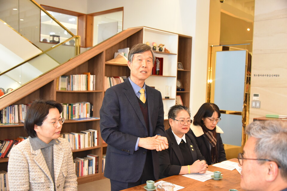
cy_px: 96
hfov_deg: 48.5
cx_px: 144
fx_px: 319
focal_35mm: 40
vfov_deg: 33.4
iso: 3200
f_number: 5
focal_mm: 40
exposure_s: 1/160
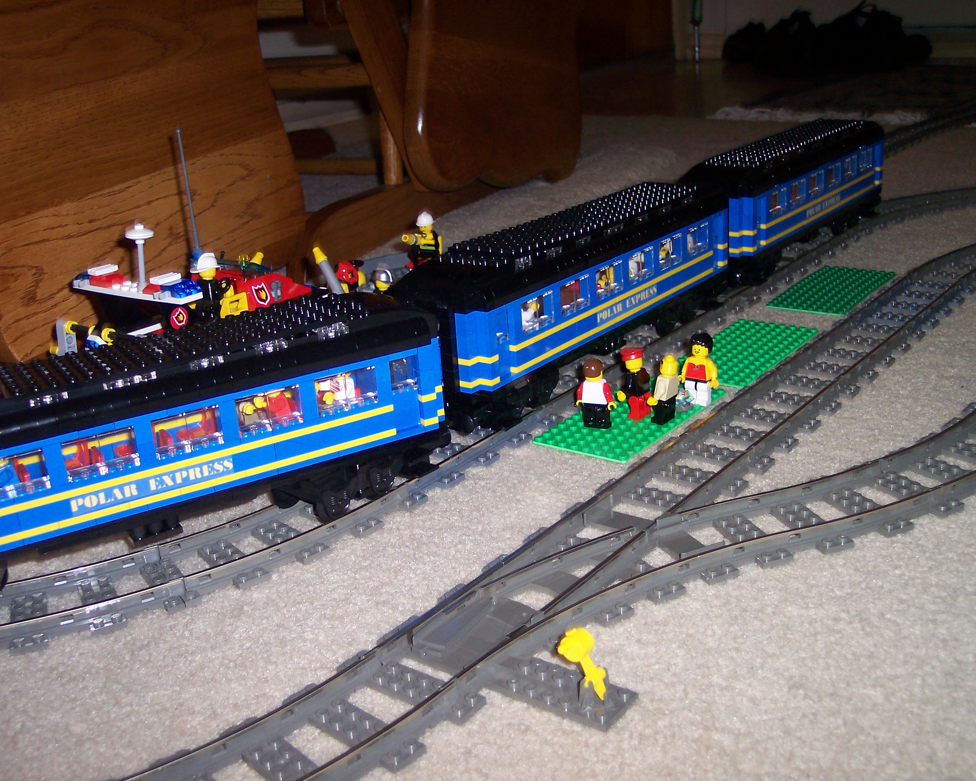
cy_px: 393
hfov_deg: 45.8
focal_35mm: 40
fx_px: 1155
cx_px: 488
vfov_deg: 37.3
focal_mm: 8
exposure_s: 1/30
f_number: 2.8
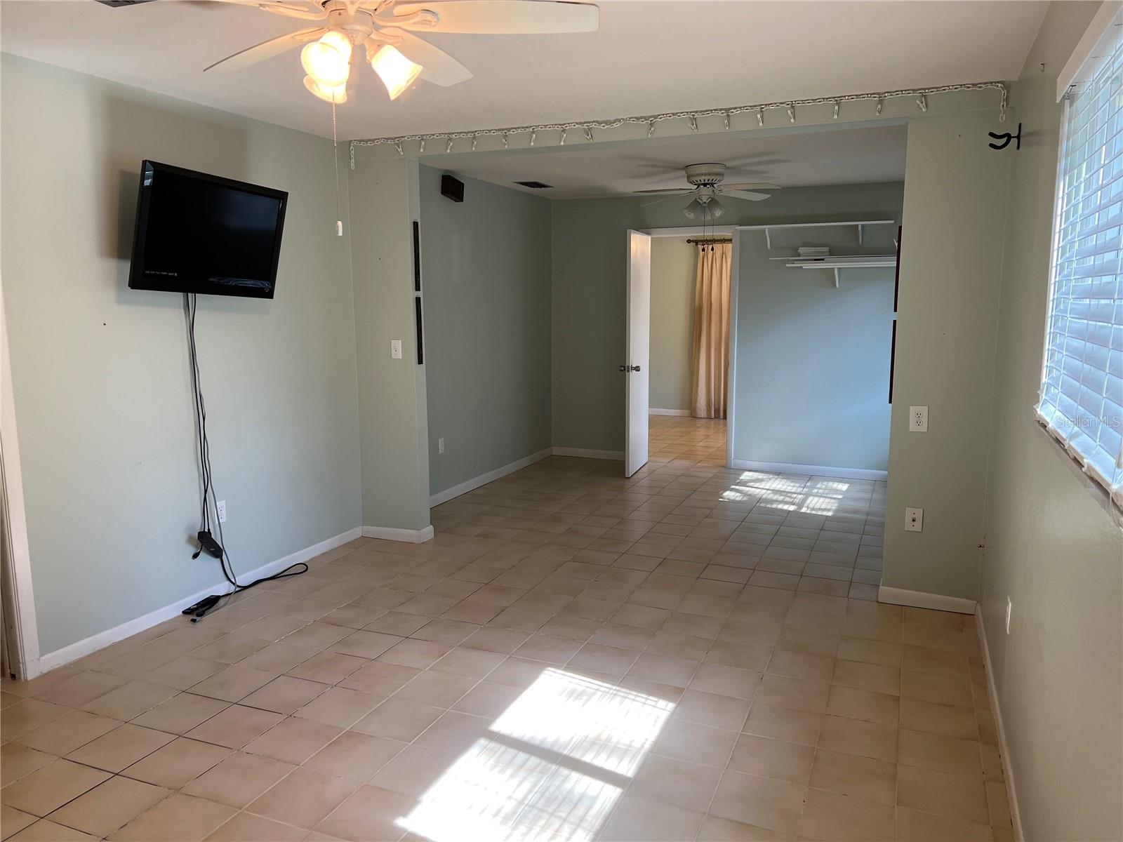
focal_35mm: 26
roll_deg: -0.2
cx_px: 562
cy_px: 421
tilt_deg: -9.8
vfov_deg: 53.1
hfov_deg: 67.3
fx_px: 843
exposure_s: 1/60
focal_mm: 5.7
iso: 64
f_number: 1.5
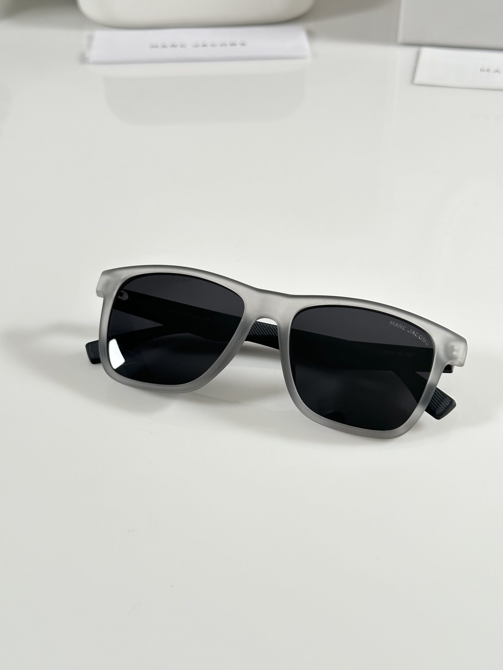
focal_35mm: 48
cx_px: 252
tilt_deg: -37.8
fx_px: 930
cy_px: 335
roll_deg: +2.0
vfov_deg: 39.7
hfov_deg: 30.3
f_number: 1.78
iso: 80
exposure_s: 1/100
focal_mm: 6.86
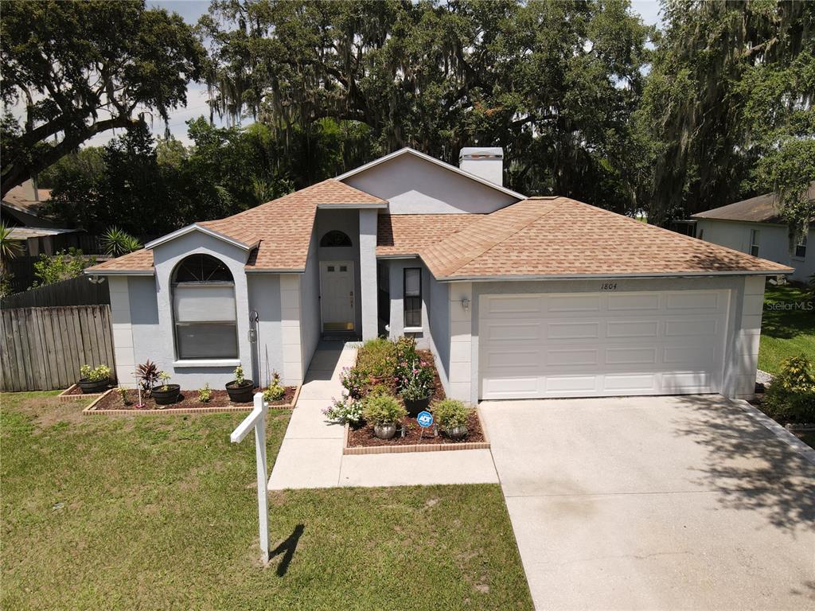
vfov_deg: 56.8
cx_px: 408
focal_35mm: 24
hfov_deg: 71.6
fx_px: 565
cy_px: 306
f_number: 2.8
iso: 100
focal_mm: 4.5
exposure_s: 1/30
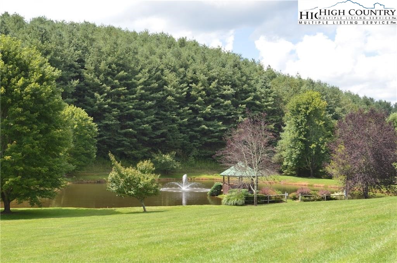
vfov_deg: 25.7
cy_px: 132
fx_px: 578
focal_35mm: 52
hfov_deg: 37.9
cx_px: 198
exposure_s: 1/200
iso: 100
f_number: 5.6
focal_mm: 35
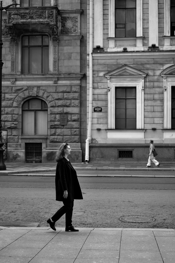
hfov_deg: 24.6
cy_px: 132
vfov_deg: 36.2
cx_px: 88
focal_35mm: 55
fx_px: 401
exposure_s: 1/250
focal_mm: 55
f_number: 2.8
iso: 100
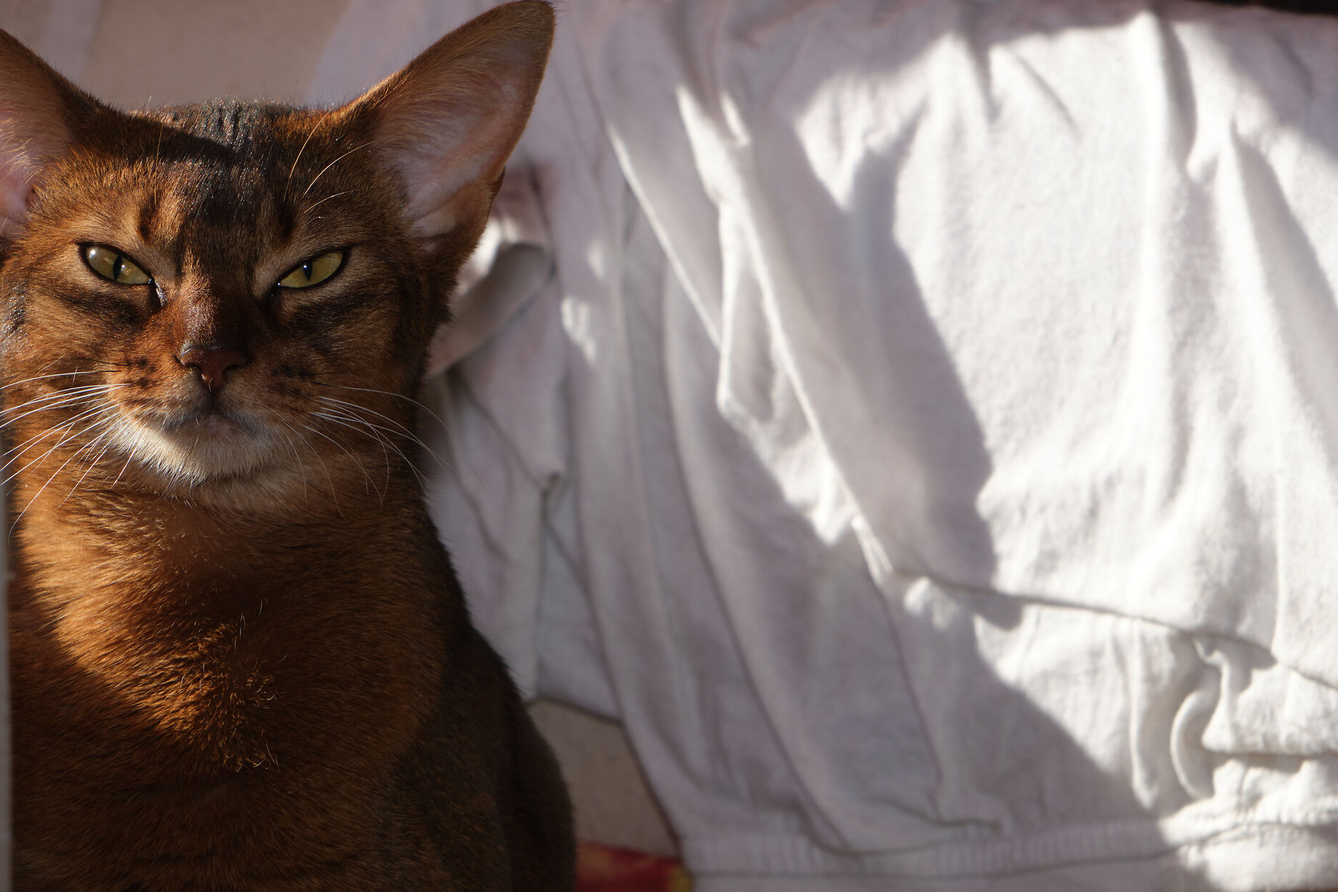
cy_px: 447
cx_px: 562
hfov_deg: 13.2
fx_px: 5761
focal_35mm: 155
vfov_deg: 8.9
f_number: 8
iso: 200
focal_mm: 80
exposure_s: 1/250
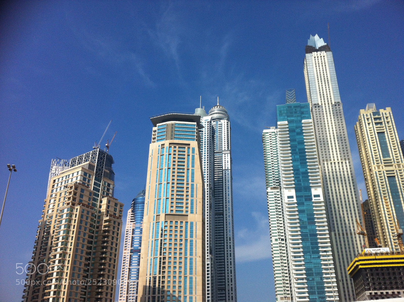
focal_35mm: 35
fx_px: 408
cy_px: 151
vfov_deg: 40.6
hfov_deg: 52.7
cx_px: 202
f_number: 2.8
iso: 80
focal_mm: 3.85
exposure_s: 1/2155
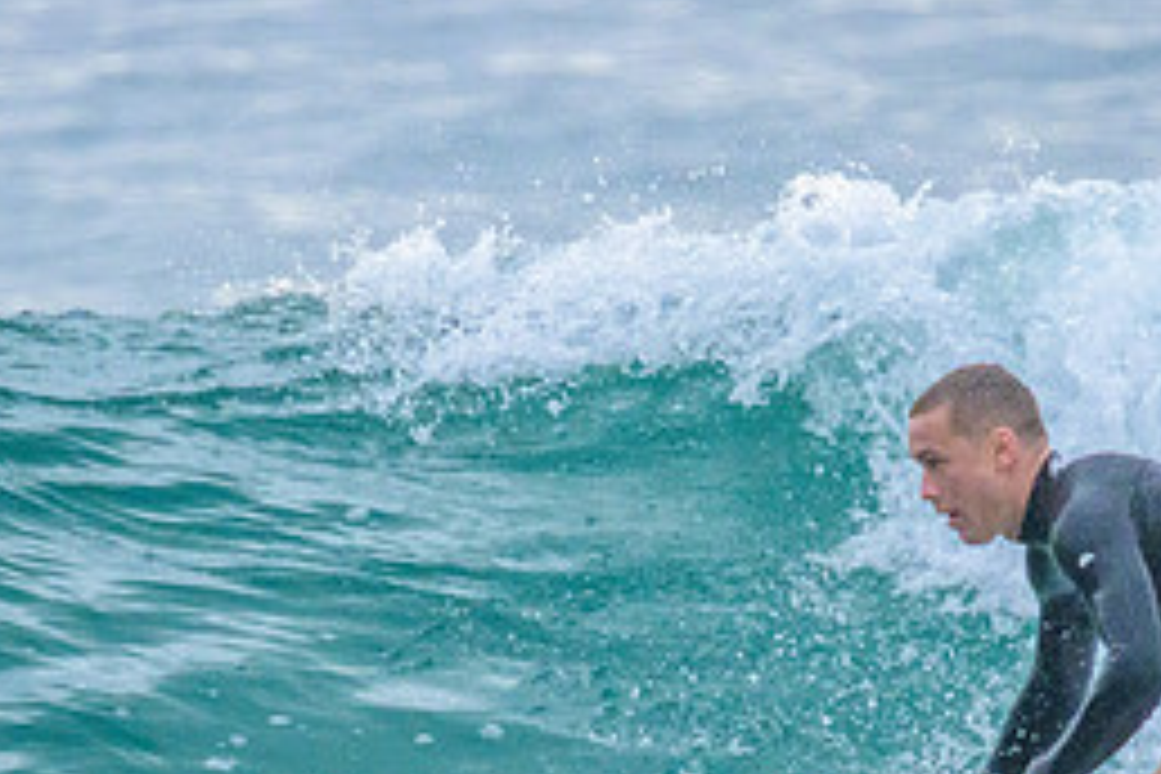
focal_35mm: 2097
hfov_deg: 1.0
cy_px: 779
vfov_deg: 0.7
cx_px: 653
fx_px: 67623
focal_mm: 800
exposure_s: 1/2000
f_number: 11
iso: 3200
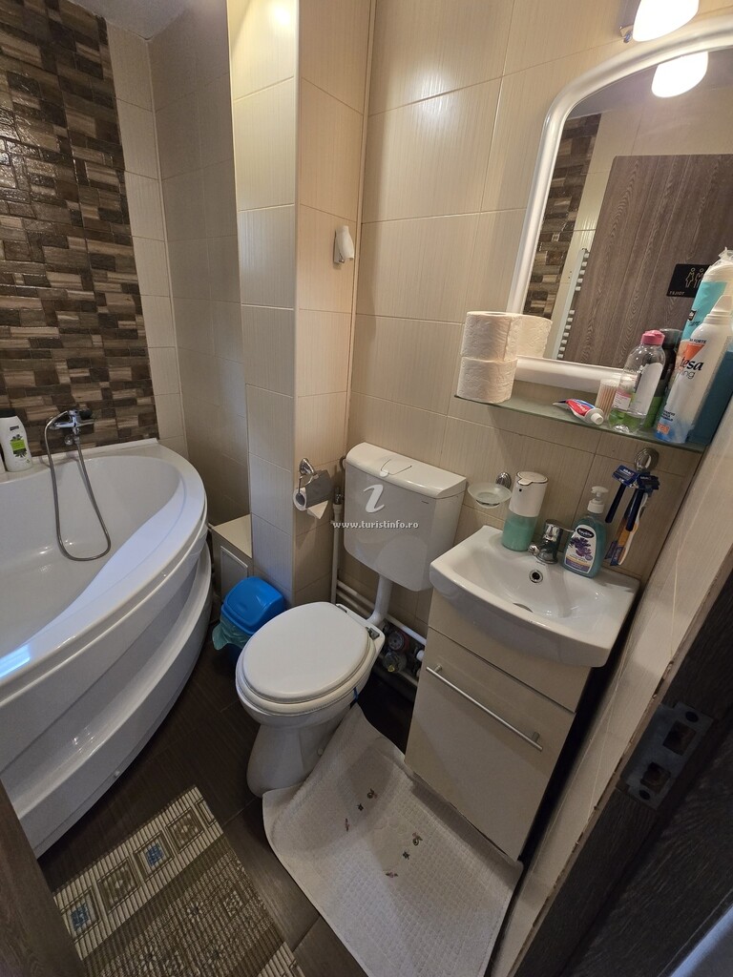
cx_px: 366
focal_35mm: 13
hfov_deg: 89.9
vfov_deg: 106.2
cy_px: 488
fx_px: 367
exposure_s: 1/50
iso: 400
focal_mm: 2.2
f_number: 2.2
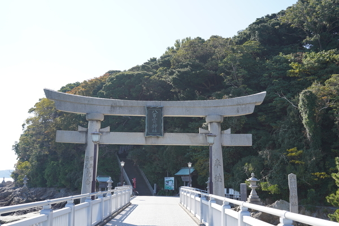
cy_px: 113
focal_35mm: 39
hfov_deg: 49.6
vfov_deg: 34.2
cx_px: 170
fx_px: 367
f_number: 8
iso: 100
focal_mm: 39
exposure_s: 1/125
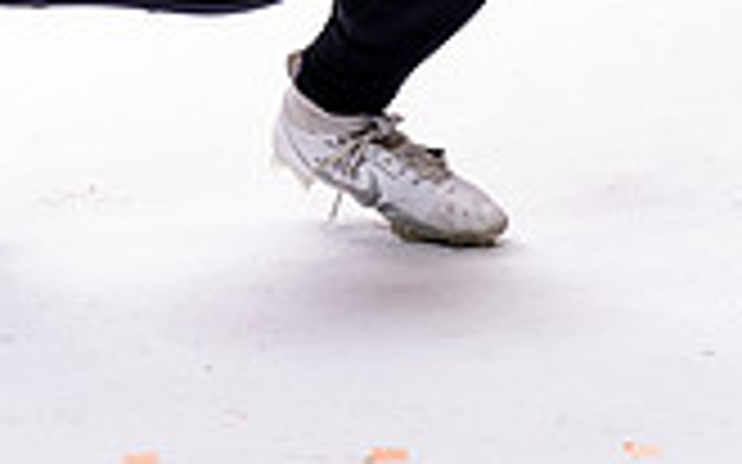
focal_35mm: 195
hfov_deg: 10.7
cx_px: 94
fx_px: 3942
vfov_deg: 6.5
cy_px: -532
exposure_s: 1/250
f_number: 8
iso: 400
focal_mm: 70
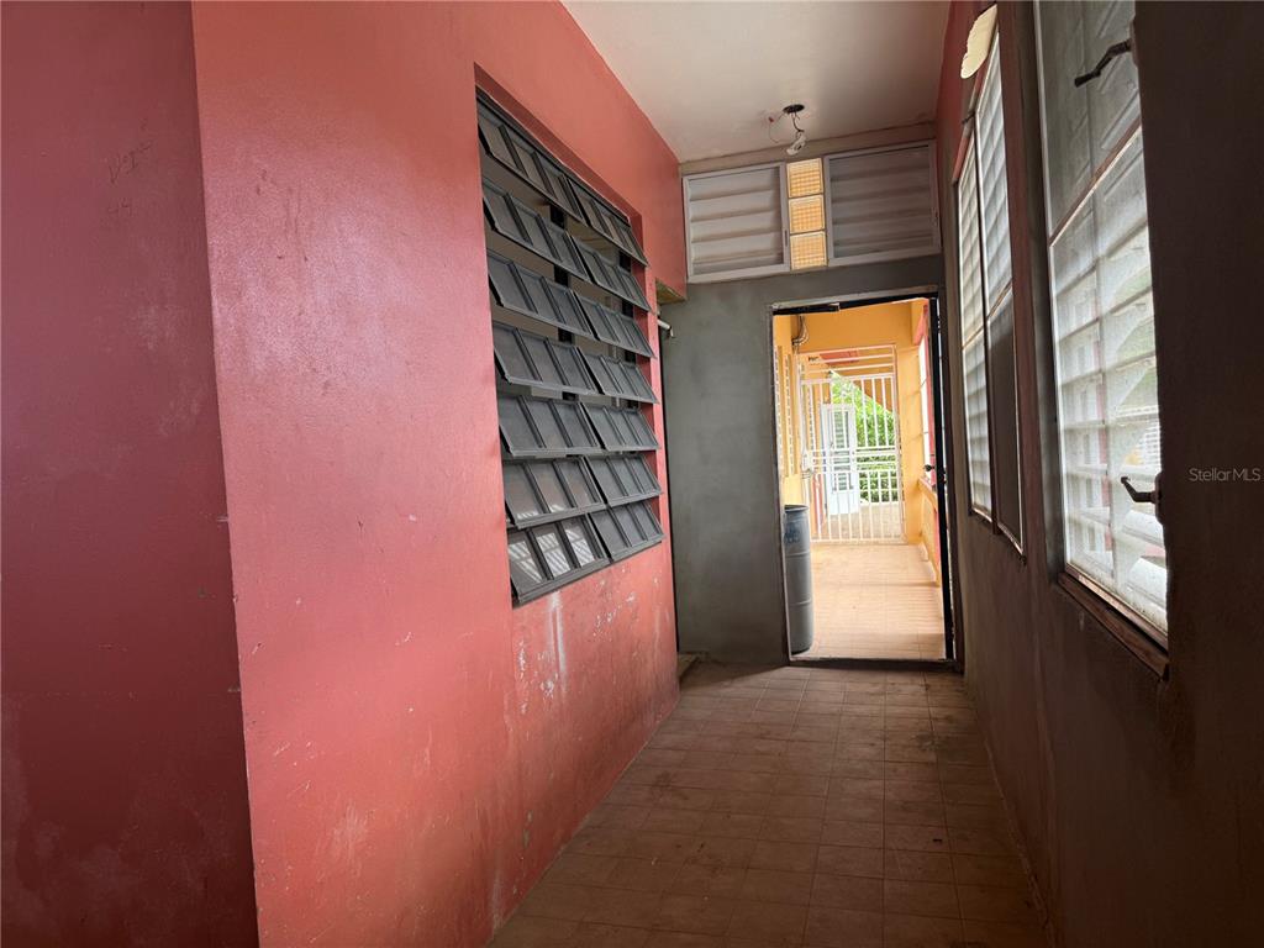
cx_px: 632
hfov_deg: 71.6
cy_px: 474
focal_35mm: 24
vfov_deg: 56.8
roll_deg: +3.3
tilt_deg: -1.2
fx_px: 876
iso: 100
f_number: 1.78
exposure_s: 1/121
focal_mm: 6.76
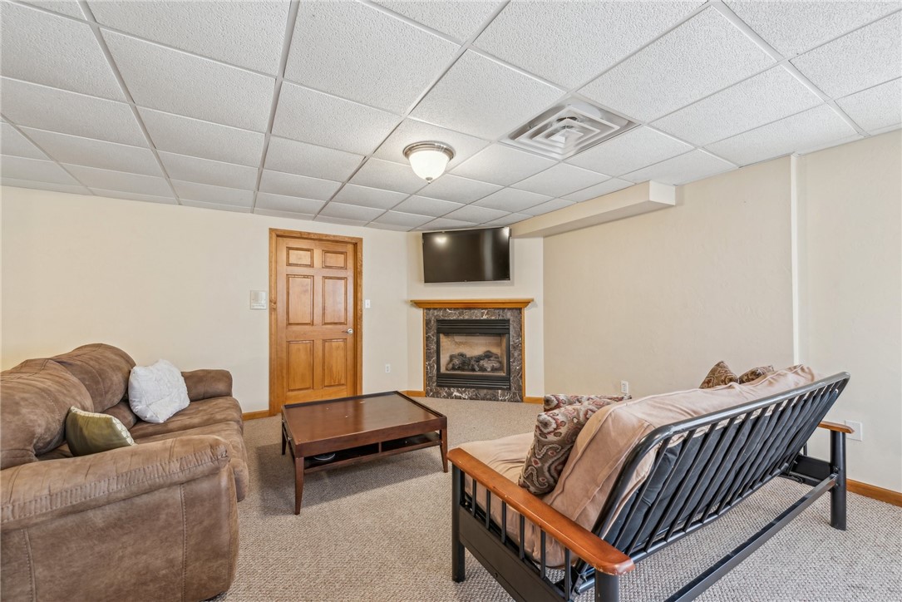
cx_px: 451
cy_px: 301
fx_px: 351
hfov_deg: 104.2
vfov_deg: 81.2
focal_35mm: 14
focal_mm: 14
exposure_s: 1/2.5
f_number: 11
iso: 100
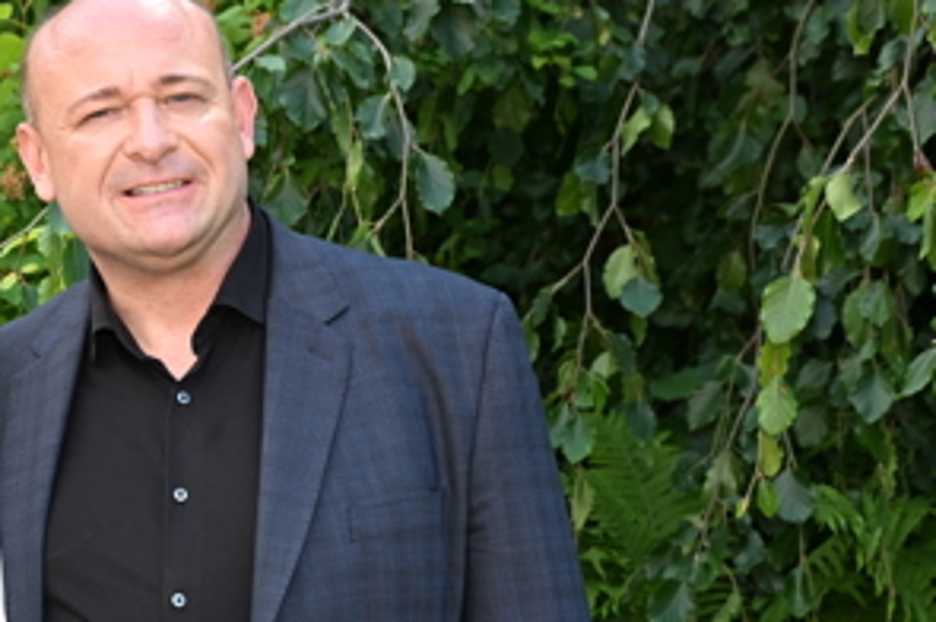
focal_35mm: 96
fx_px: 2493
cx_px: 98
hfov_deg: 20.8
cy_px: 606
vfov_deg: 14.0
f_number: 4.5
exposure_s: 1/400
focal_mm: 41
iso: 320
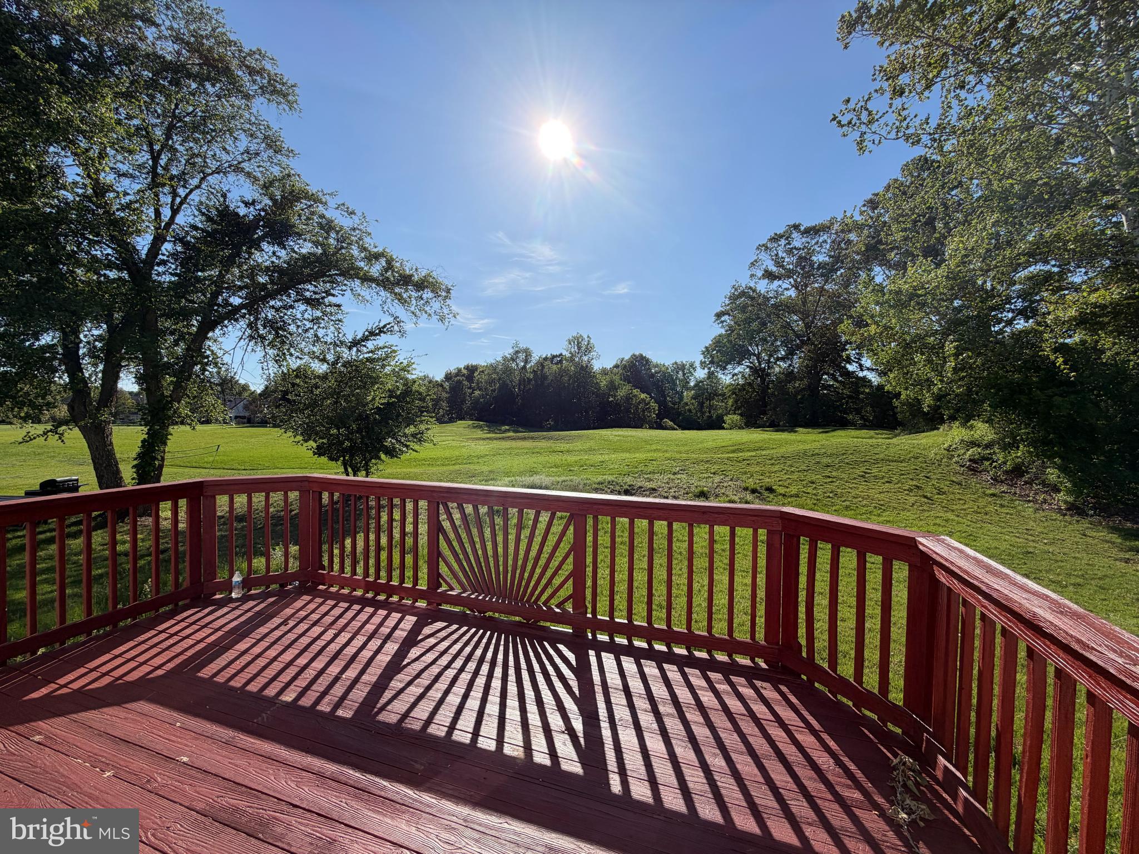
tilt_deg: -1.1
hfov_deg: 102.1
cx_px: 570
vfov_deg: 85.7
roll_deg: -0.1
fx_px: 461
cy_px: 427
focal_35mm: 14
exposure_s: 1/970
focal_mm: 2.22
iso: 20
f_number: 2.2
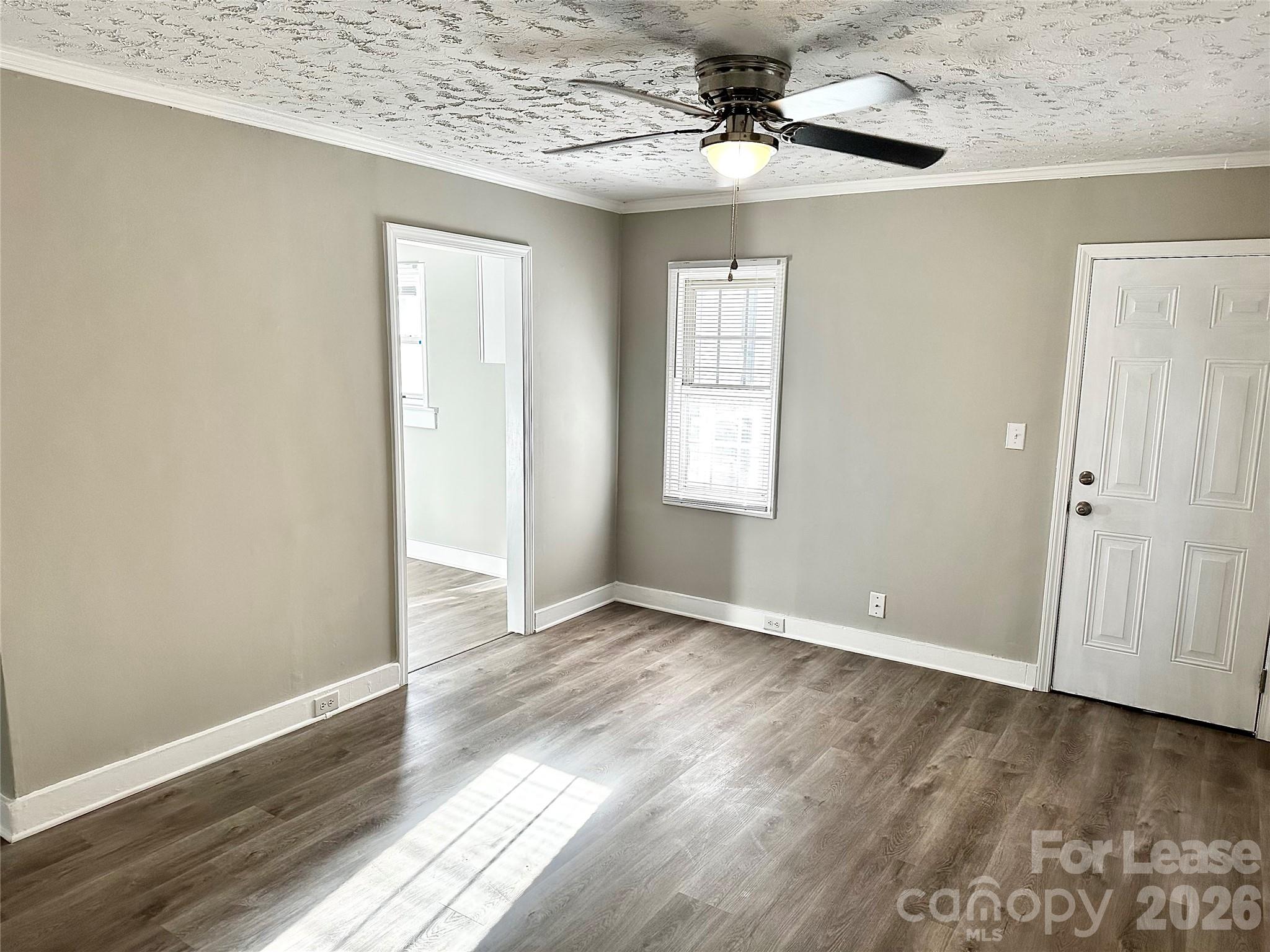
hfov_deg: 71.6
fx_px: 881
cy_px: 476
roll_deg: -0.9
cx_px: 635
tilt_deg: -8.7
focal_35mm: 24
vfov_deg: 56.8
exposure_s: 1/120
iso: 160
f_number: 1.78
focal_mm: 6.86
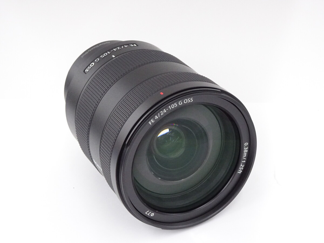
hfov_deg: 26.0
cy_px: 122
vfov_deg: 19.6
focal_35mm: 75
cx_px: 162
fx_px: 702
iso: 800
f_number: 5
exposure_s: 1/80
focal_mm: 12.87
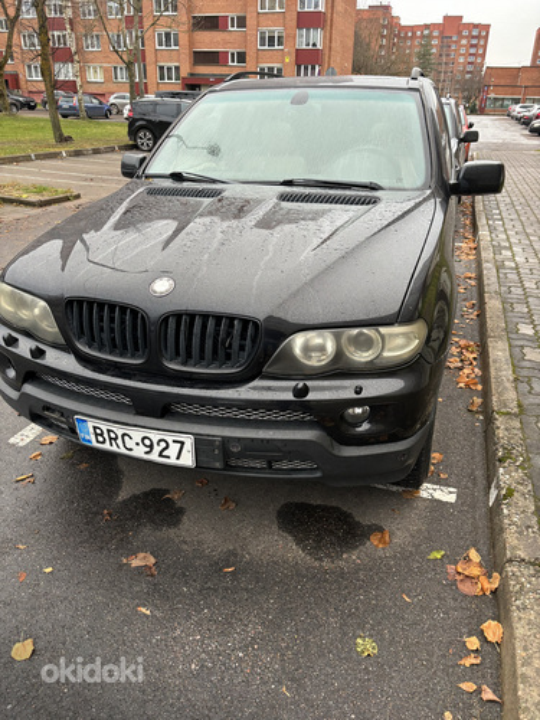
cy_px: 360
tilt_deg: -26.4
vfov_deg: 67.3
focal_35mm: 26
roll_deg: -2.6
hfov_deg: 53.1
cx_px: 270
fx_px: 541
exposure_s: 1/60
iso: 250
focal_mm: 5.96
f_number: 1.6
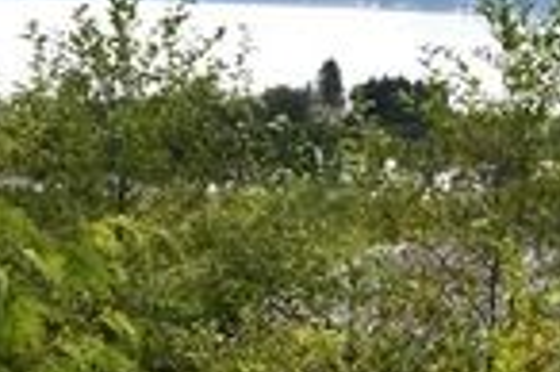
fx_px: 2859
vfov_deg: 7.4
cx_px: -15
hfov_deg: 11.1
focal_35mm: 184
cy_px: 360
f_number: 6.7
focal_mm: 28
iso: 100
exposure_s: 1/180
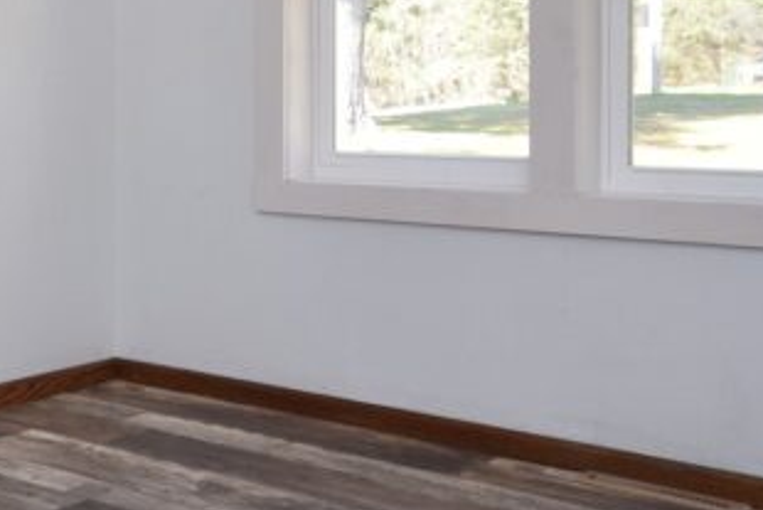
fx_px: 1230
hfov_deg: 31.4
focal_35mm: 58
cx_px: -32
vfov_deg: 23.2
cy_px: 126
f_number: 5
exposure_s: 1/100
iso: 400
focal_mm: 10
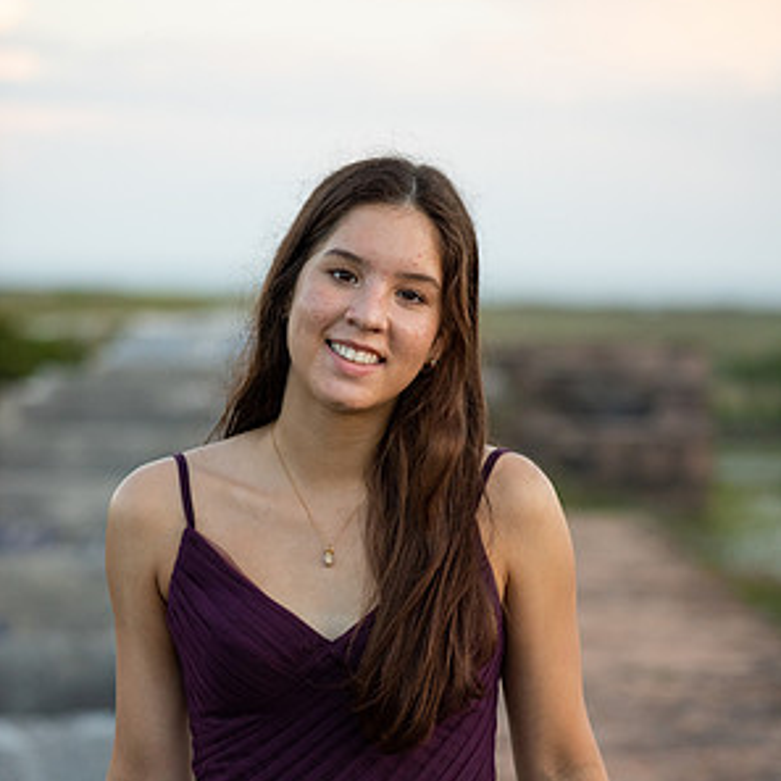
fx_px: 3446
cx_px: 392
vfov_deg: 12.9
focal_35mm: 135
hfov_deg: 12.9
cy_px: 489
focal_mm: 105
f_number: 4
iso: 1600
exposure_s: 1/1000
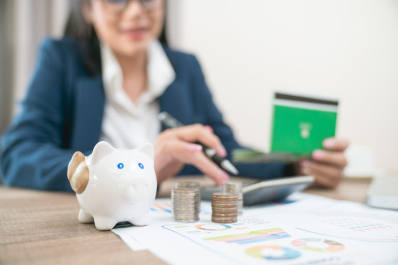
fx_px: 376
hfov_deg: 55.8
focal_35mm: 34
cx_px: 199
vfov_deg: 38.9
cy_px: 132
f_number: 2.8
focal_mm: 34
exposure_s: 1/60
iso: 200
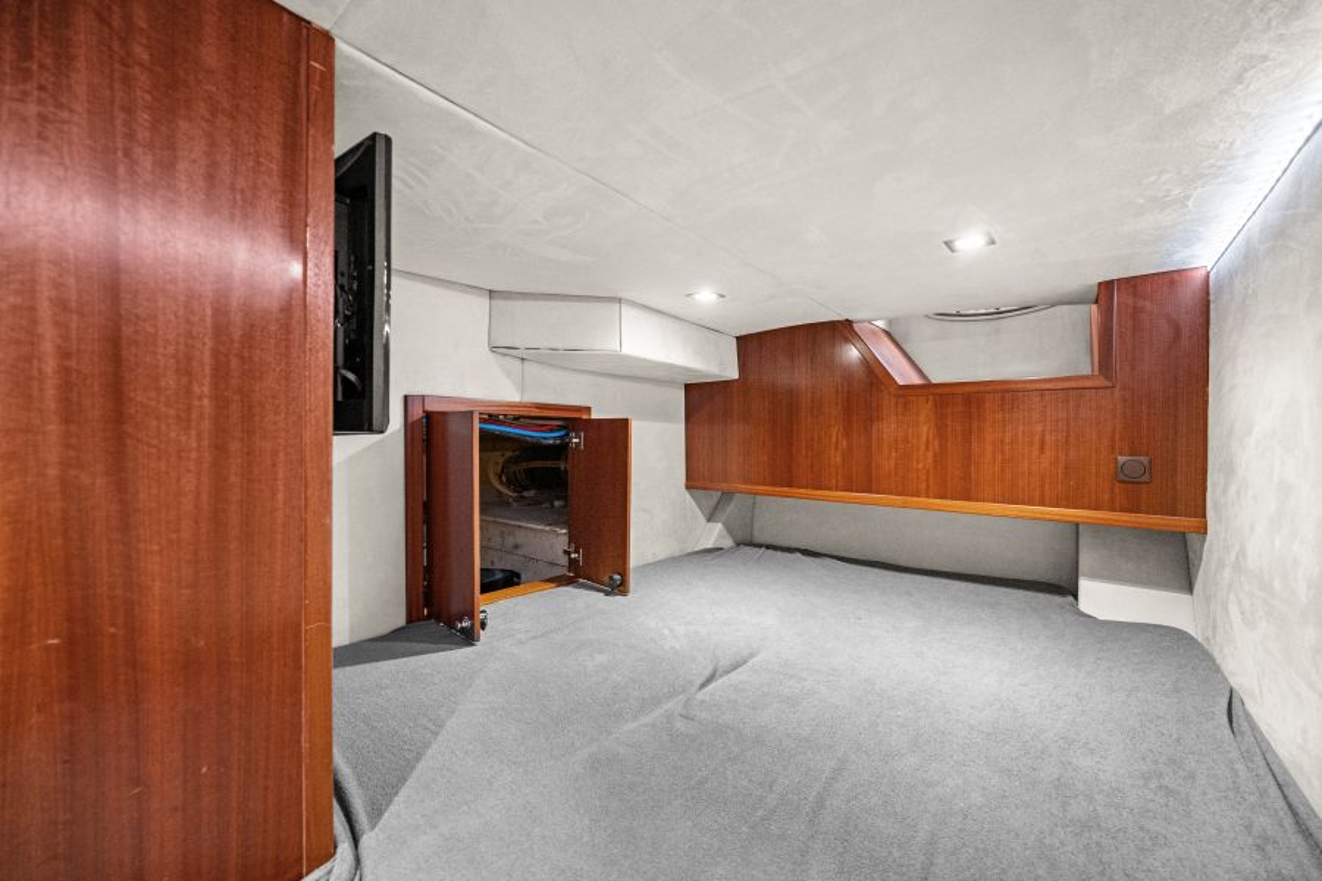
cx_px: 661
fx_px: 514
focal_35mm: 14
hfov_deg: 104.3
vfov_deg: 81.2
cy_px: 440
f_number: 5.6
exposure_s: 1/25
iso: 1250
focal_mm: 14
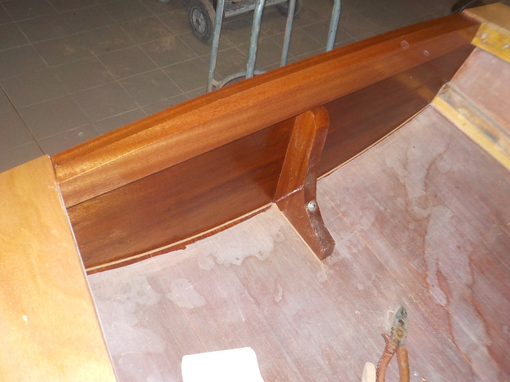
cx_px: 255
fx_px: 442
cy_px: 191
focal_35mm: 30
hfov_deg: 60.0
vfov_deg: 46.8
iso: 200
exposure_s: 1/30
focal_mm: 4.1
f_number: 3.3
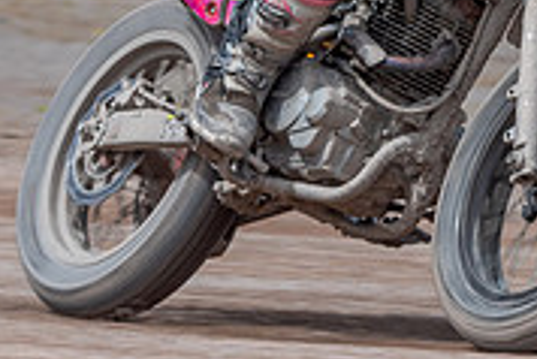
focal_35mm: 1095
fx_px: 16347
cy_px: -110
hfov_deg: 1.9
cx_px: 503
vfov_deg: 1.3
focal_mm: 250
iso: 100
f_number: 8
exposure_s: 1/400
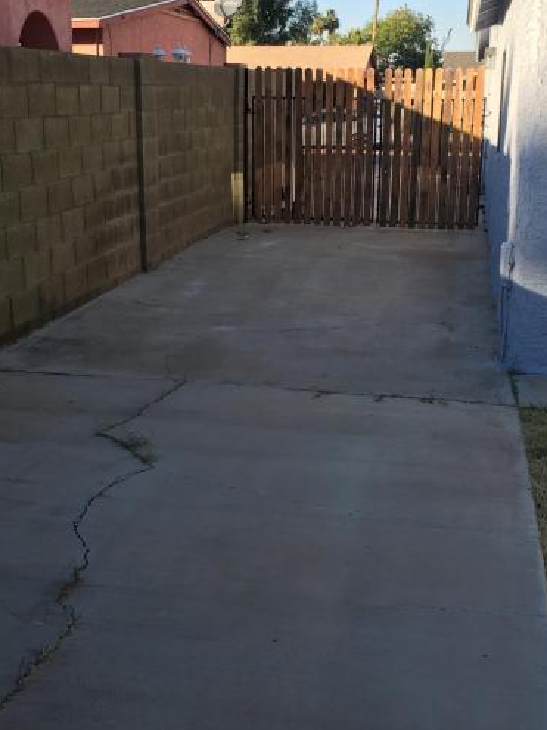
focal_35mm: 45
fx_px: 949
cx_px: 255
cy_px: 345
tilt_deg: -14.3
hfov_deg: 32.2
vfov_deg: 42.1
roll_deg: -0.8
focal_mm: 4.15
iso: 25
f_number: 2.2
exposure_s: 1/615
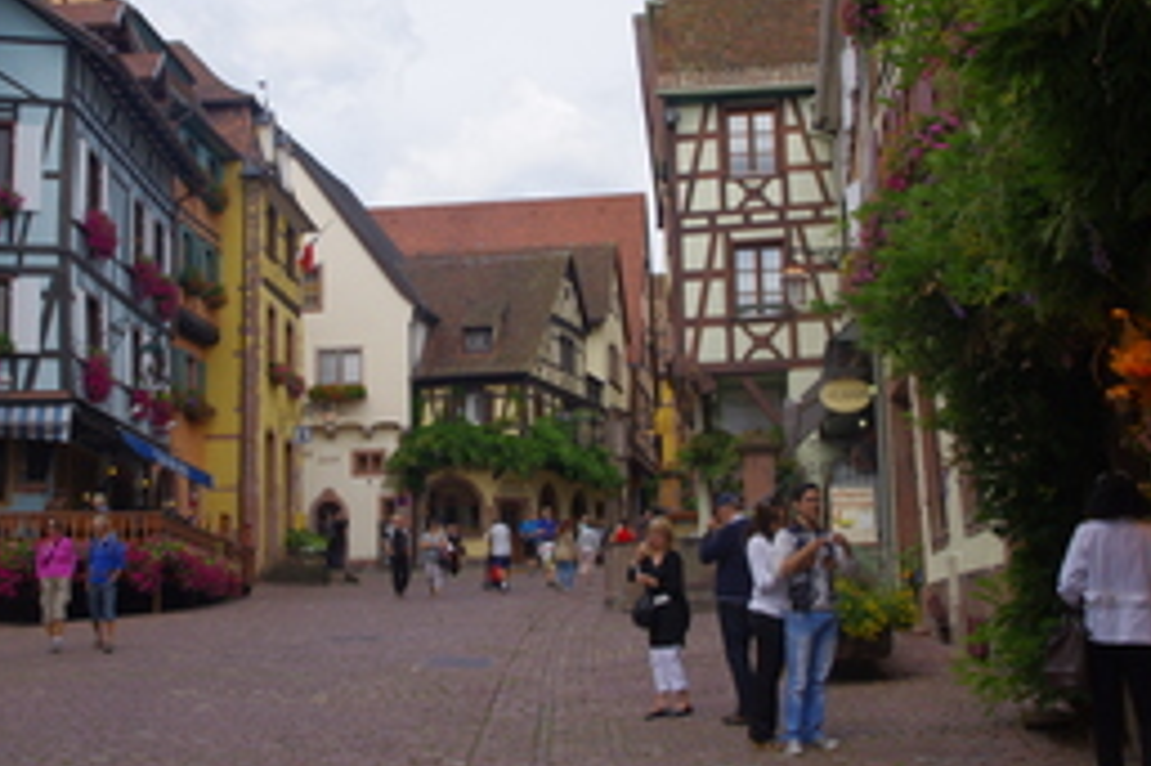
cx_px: 448
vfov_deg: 24.1
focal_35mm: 56
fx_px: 1789
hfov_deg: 35.5
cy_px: 345
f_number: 11
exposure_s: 1/125
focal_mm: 24.38
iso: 200
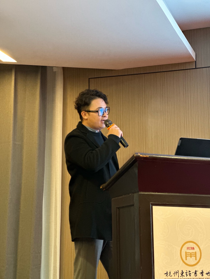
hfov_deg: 19.1
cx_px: 105
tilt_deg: +11.5
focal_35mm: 77
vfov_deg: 25.3
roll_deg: +0.1
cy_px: 140
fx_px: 623
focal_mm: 9
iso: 400
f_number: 2.8
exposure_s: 1/30
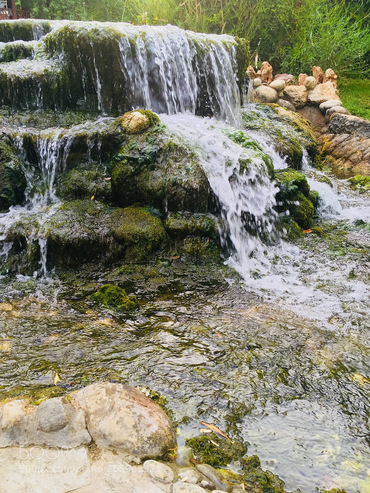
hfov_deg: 48.2
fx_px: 413
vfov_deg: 61.7
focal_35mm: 29
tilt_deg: -20.0
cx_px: 185
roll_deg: +0.9
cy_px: 246
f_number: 2.2
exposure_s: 1/147
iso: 25
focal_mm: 4.15
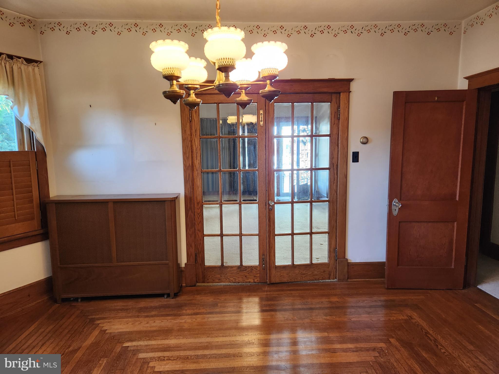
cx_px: 250
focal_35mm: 23
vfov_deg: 58.9
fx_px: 332
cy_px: 187
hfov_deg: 73.9
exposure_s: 1/120
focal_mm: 5.4
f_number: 1.8
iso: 320
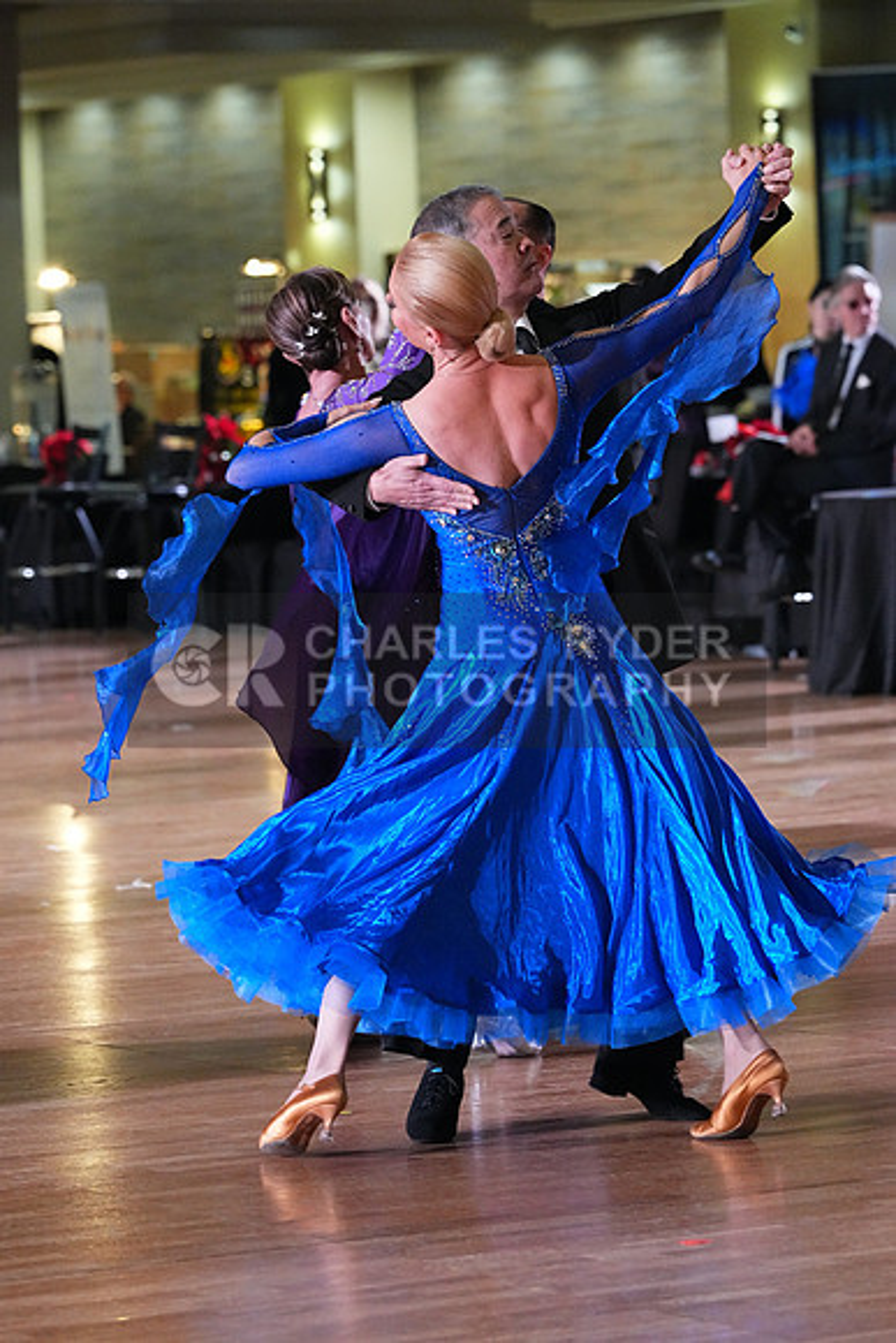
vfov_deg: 12.0
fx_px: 6380
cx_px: 448
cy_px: 672
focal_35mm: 171
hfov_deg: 8.0
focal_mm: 171
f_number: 5.6
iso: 10000
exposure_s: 1/400
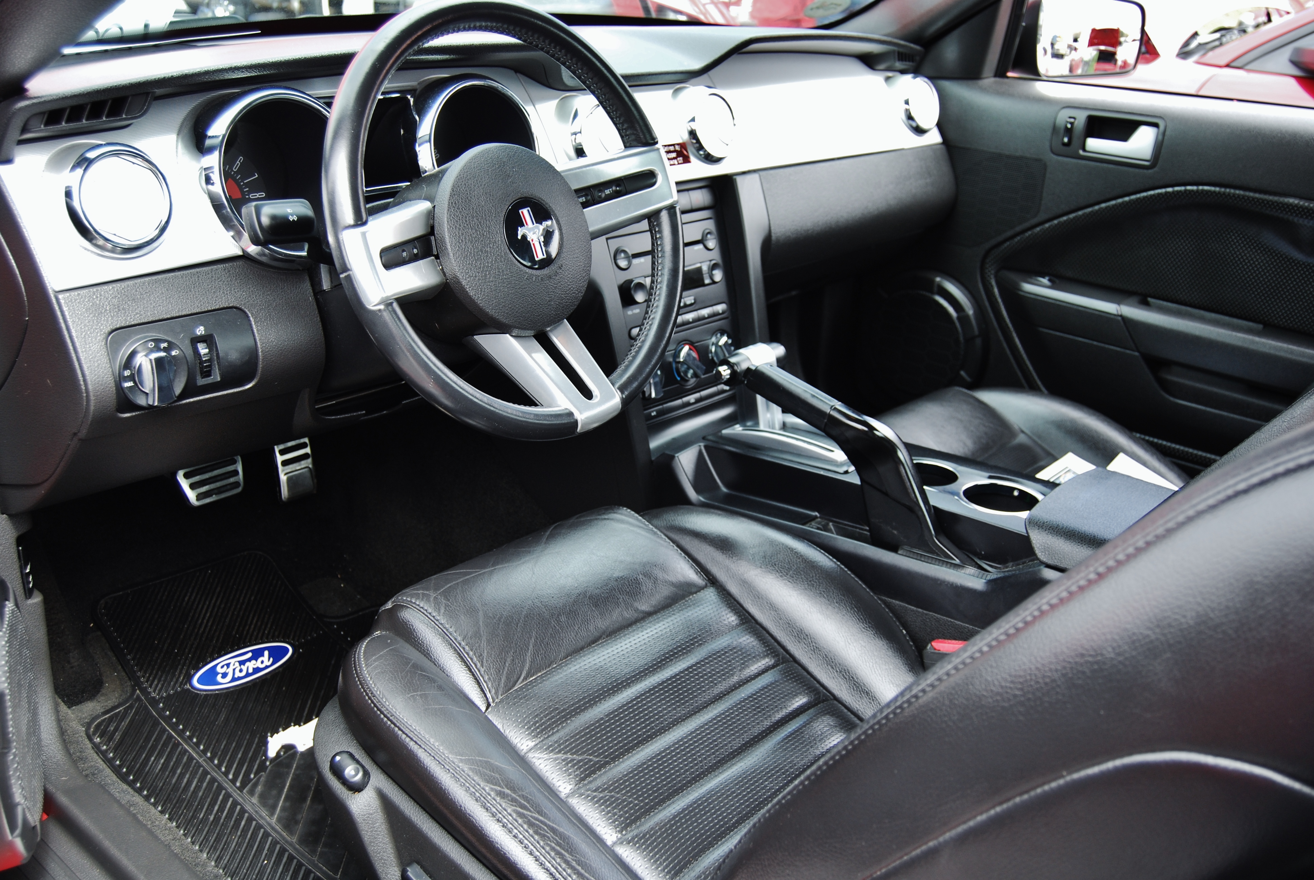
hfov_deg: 55.0
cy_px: 440
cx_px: 657
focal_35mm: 34
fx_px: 1261
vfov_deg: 38.5
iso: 200
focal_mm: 23
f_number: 4.5
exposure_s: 1/80
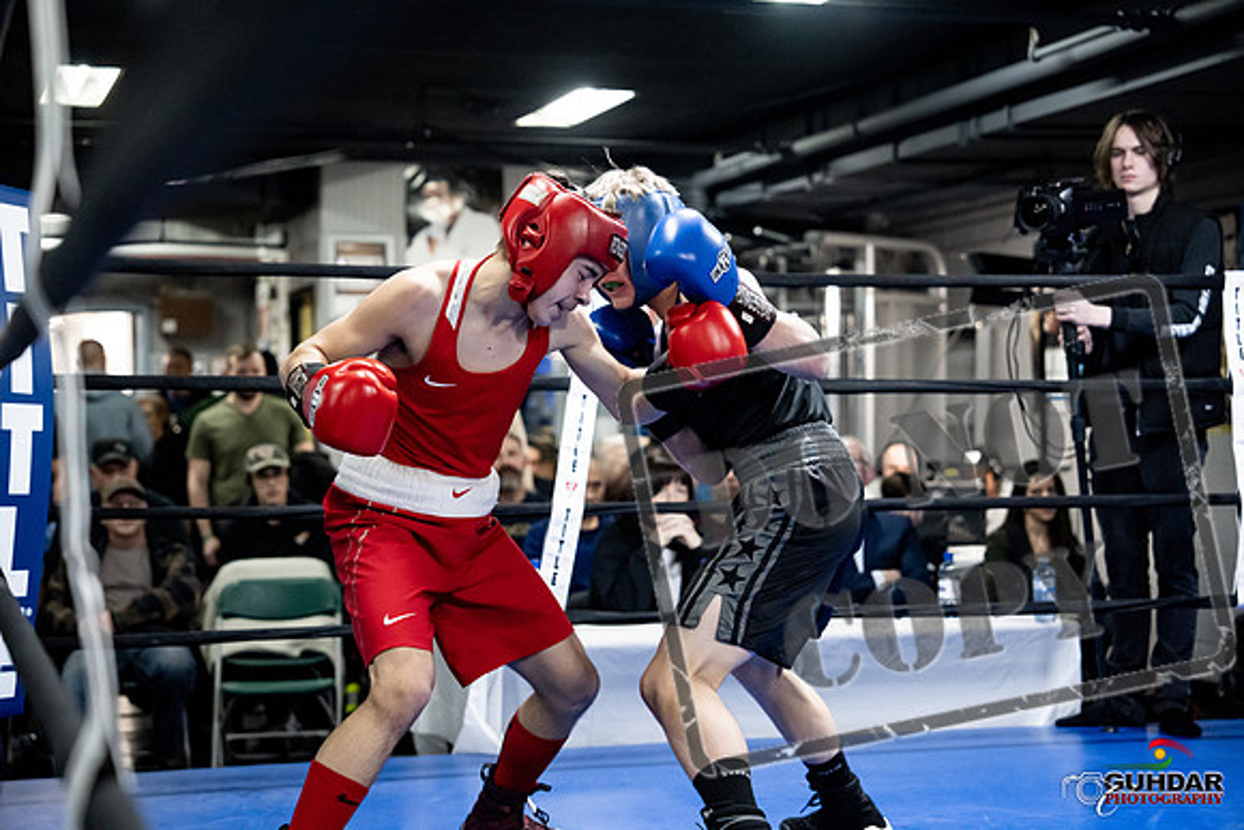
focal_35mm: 70
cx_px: 622
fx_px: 2419
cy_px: 415
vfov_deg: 19.5
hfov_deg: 28.8
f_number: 2.8
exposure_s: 1/1000
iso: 10000
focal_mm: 70
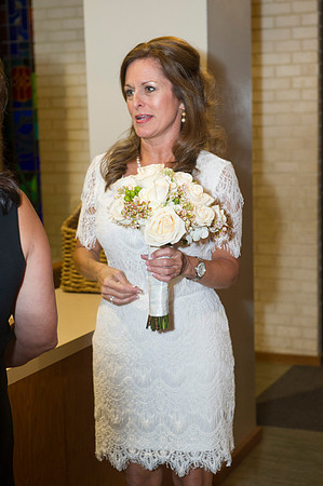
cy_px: 243
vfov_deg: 28.9
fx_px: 944
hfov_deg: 19.4
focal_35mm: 70
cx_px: 162
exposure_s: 1/100
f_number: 5.6
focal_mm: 70
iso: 1600
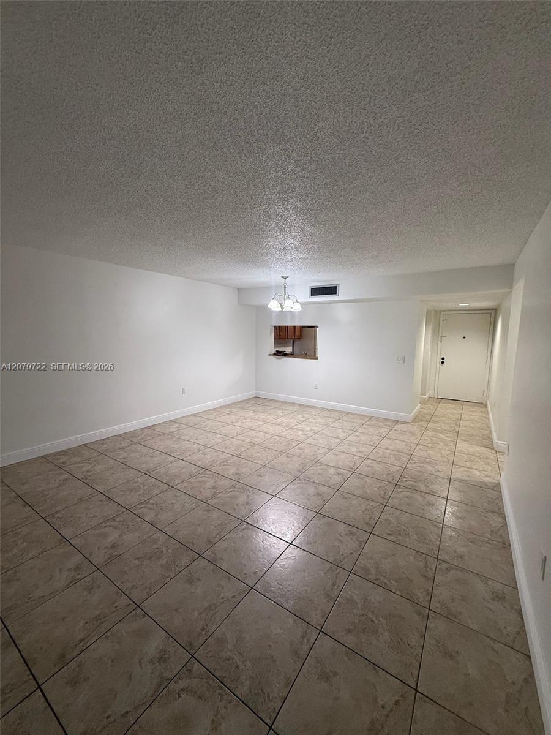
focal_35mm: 14
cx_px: 276
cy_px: 368
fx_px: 297
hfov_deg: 85.7
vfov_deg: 102.1
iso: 400
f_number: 2.2
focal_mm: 2.22
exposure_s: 1/120
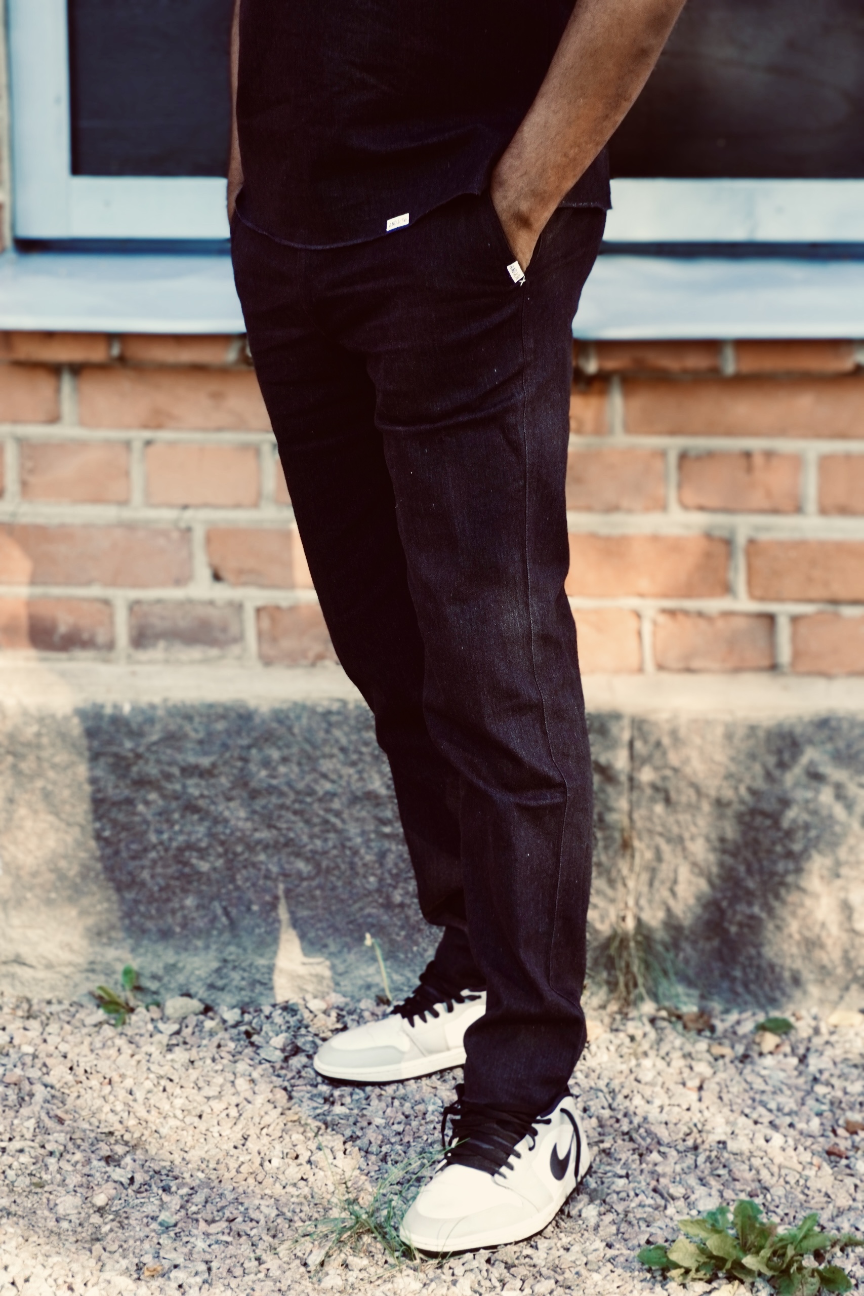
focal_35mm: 75
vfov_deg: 27.0
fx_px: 2699
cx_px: 432
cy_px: 648
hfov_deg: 18.2
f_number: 5.6
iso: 320
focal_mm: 50
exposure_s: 1/160
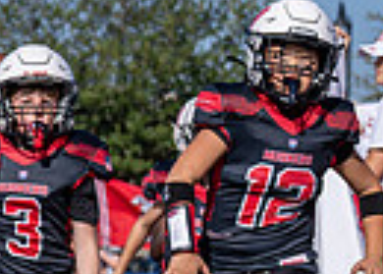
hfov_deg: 5.9
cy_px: 181
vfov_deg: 4.3
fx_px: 3689
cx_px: -110
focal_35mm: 339
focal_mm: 70
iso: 100
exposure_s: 1/1250
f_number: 5
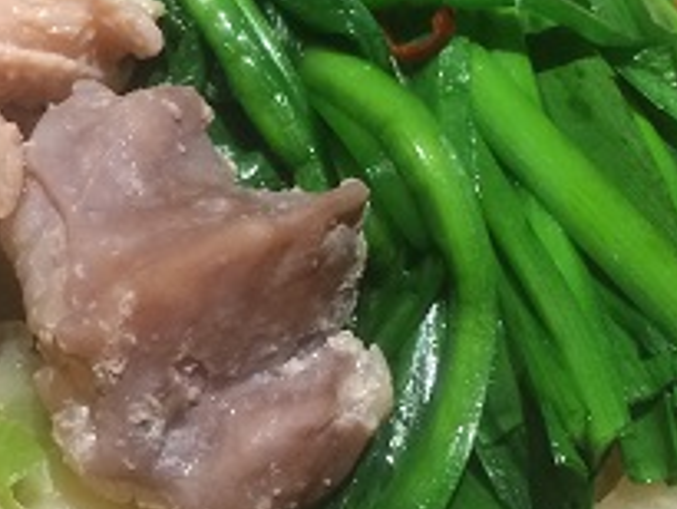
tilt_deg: -54.2
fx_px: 1937
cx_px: 86
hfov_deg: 19.5
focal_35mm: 99
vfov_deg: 15.0
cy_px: 286
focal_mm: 4.15
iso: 100
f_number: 2.2
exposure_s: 1/30
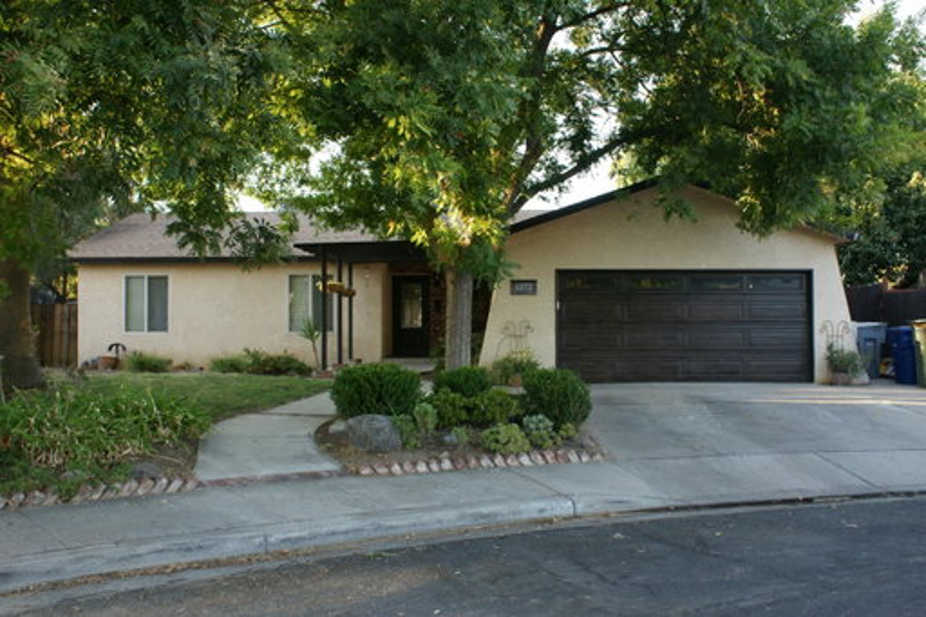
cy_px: 308
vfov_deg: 39.9
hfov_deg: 57.2
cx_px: 463
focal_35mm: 33
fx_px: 849
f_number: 5.6
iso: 200
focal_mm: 22
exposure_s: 1/50
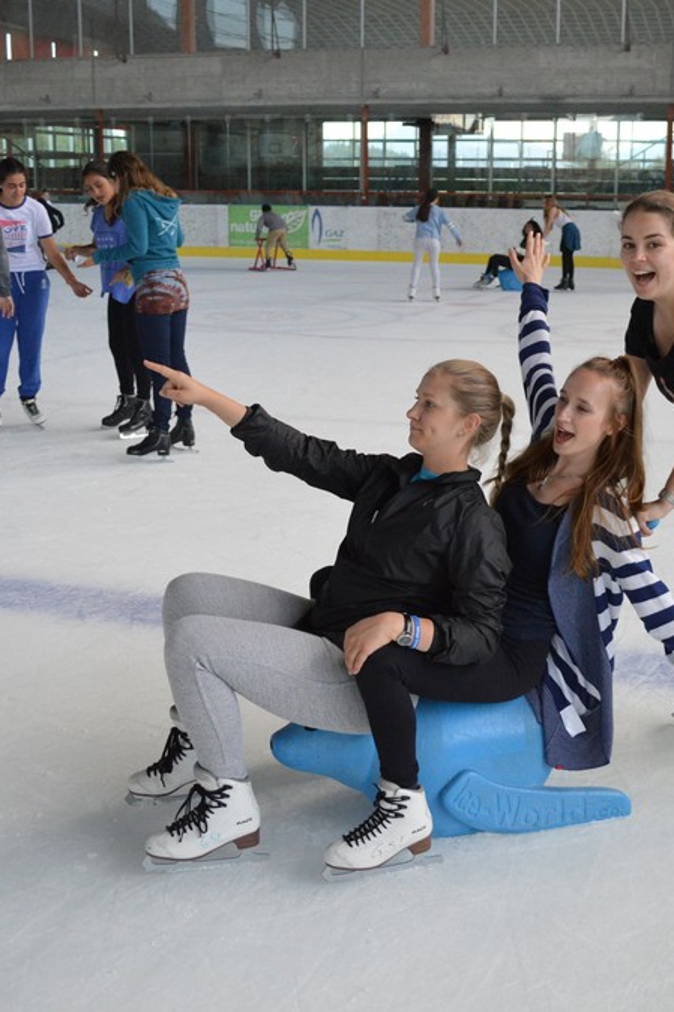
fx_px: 1152
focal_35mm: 41
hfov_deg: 32.5
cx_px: 411
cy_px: 505
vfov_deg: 47.4
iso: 1800
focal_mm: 18
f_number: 3.5
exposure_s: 1/400
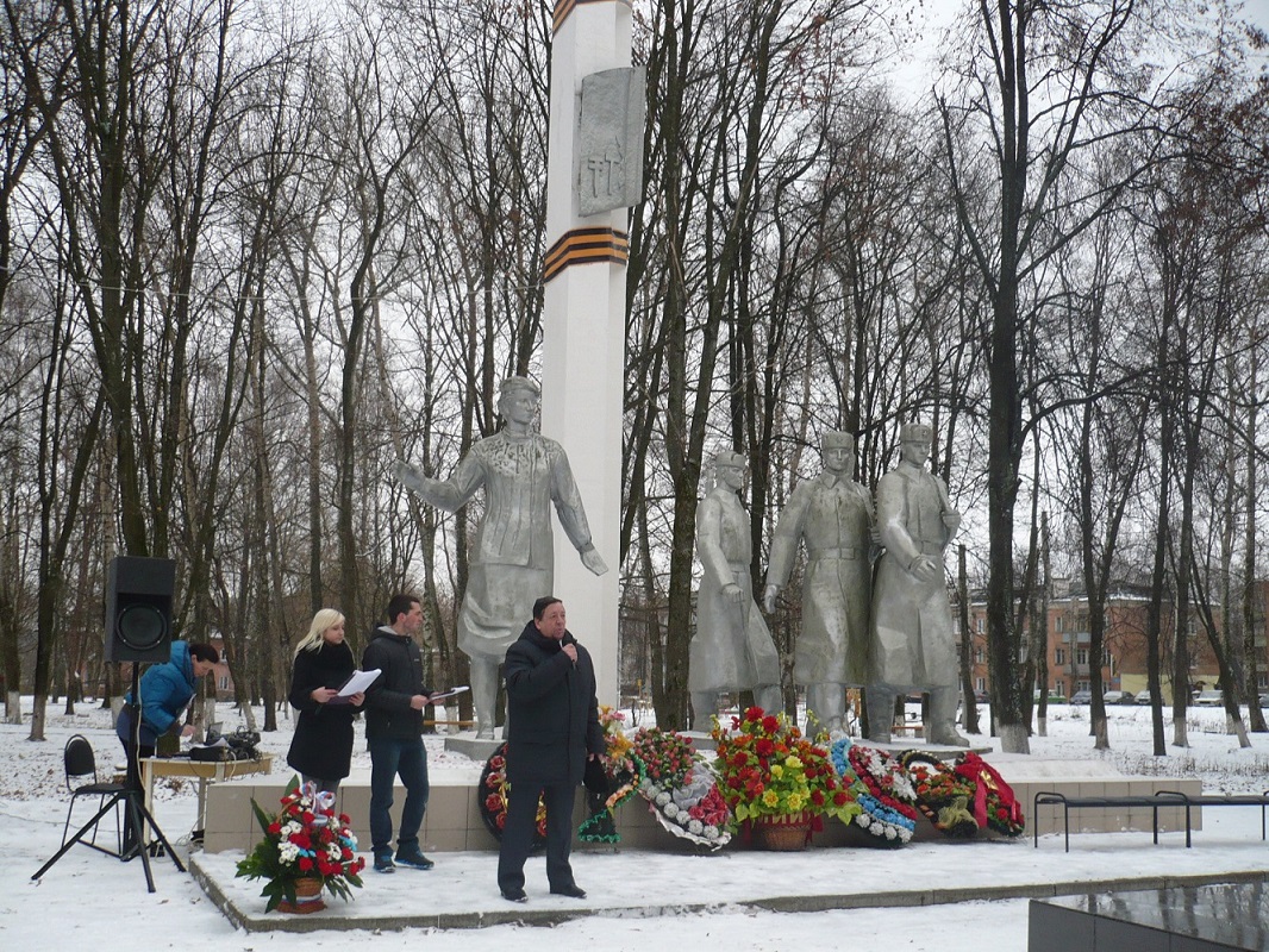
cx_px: 634
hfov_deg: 52.6
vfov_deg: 40.7
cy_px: 476
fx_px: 1283
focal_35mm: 35
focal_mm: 5.8
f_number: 2.8
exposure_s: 1/125
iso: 100
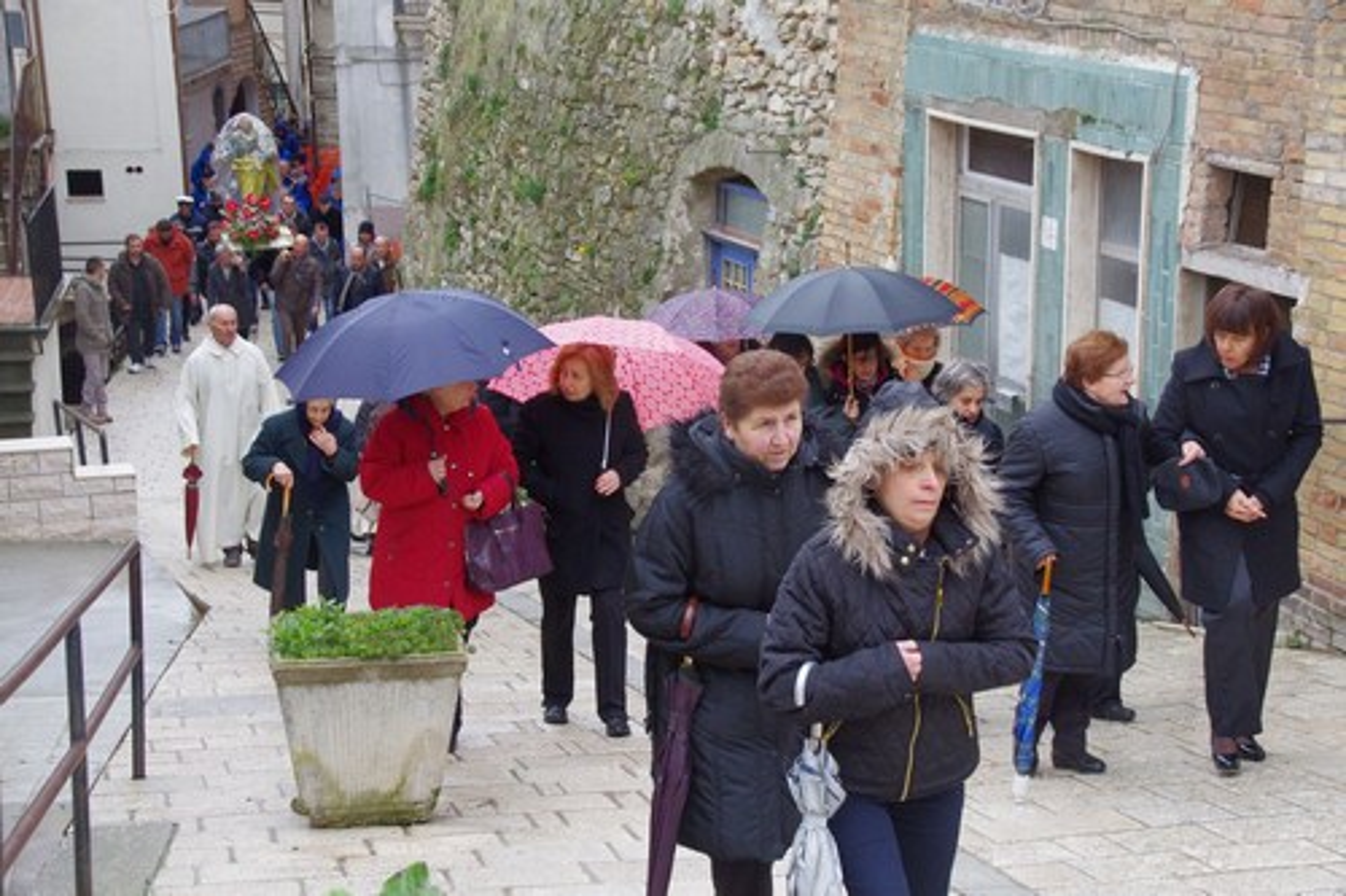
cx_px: 673
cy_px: 448
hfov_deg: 25.5
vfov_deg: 17.2
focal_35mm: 80
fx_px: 2971
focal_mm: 53
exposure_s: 1/250
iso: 1600
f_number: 8
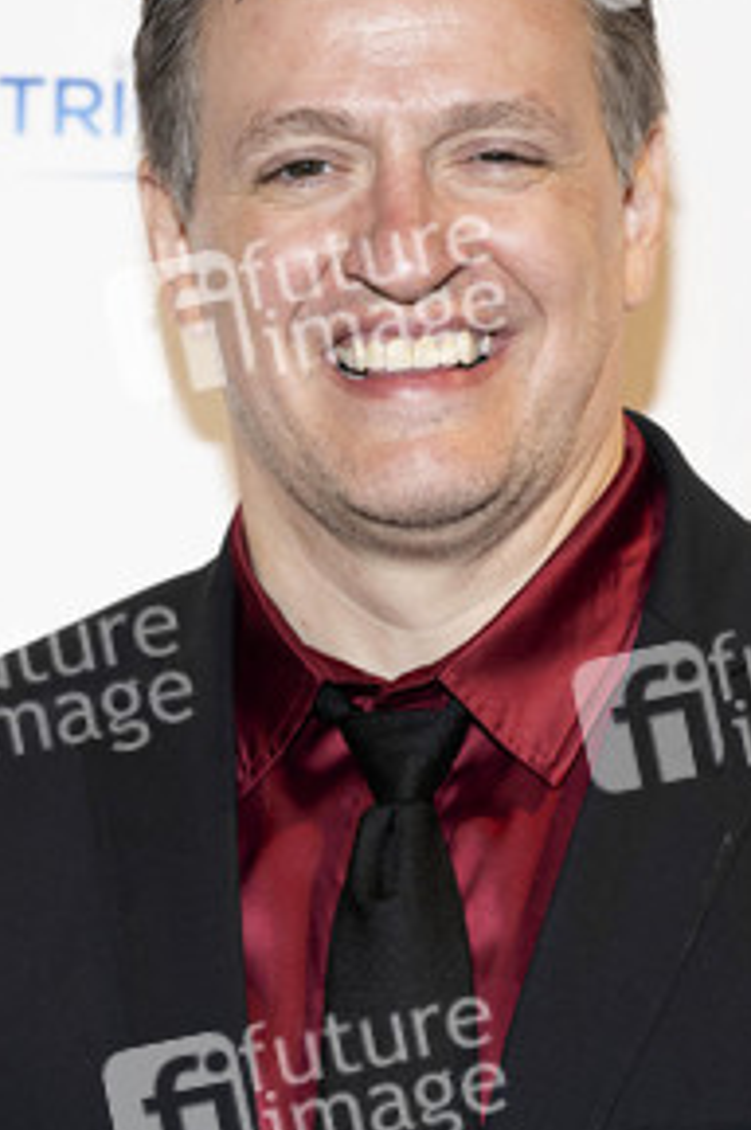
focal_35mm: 140
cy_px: 504
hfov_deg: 9.8
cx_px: 419
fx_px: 4391
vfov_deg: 14.7
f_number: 5.6
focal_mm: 101
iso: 800
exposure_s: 1/200
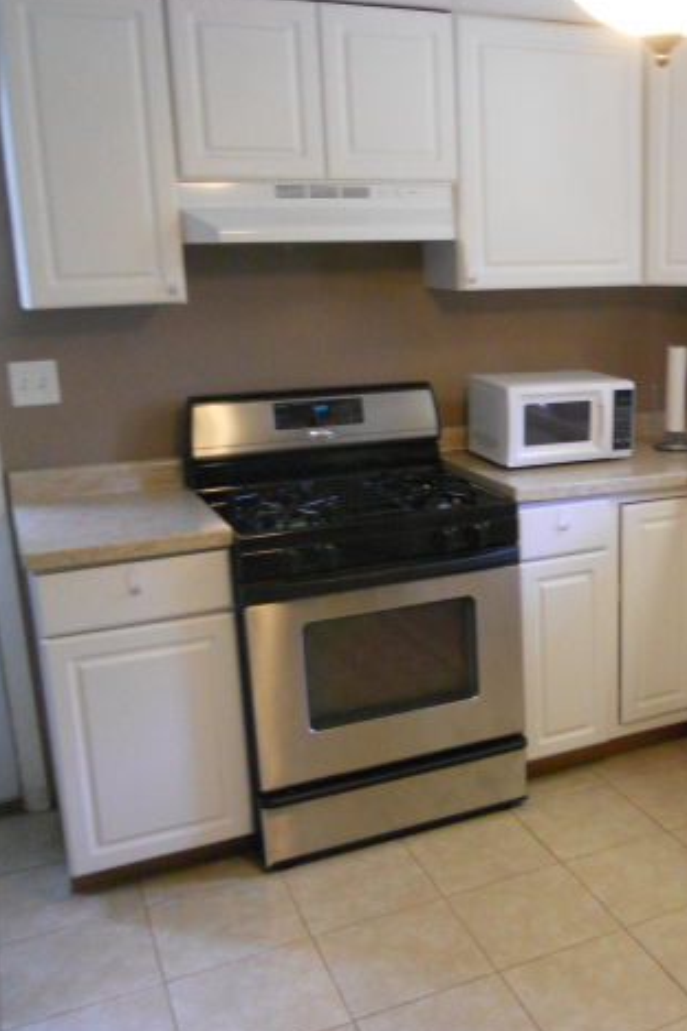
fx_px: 1145
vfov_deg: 48.5
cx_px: 622
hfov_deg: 31.8
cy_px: 500
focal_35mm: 40
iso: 400
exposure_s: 1/25
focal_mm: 4.9
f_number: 3.2
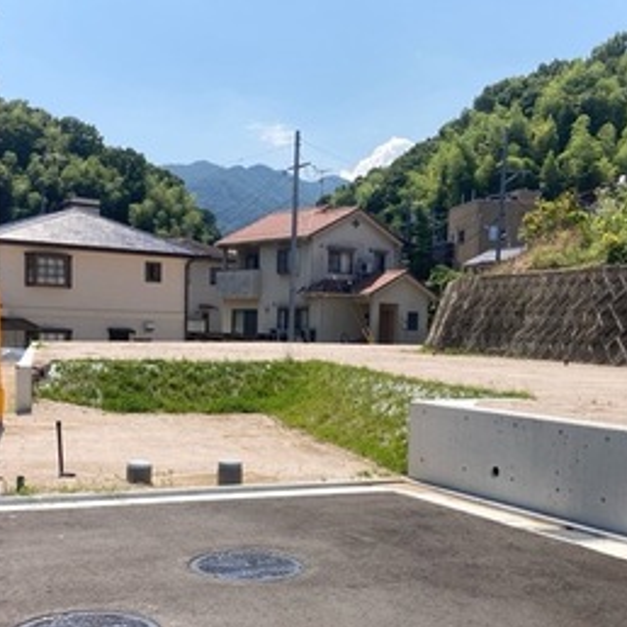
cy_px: 418
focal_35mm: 46
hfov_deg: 36.8
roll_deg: -2.2
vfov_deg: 36.4
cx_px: 296
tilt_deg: -4.7
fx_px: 943
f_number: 1.8
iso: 20
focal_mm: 3.99
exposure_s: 1/2667
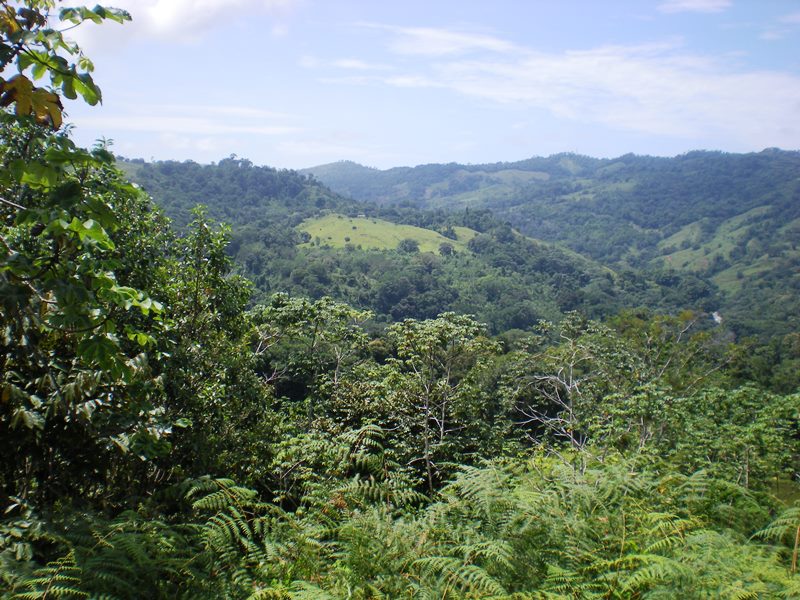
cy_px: 300
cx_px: 400
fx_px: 878
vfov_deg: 37.7
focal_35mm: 38
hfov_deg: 49.0
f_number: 4.6
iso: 64
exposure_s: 1/326
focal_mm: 6.3
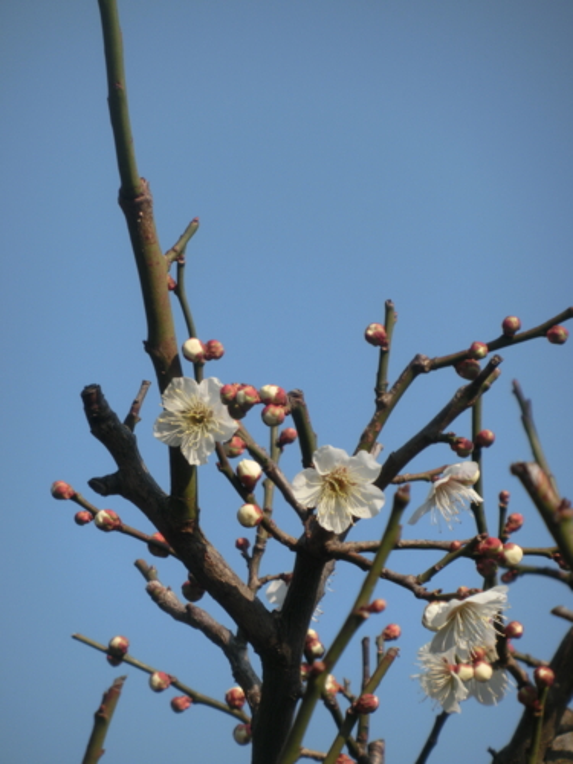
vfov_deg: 6.6
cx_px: 286
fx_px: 6621
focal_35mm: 300
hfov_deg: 5.0
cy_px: 382
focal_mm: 53
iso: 80
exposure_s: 1/400
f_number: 5.9
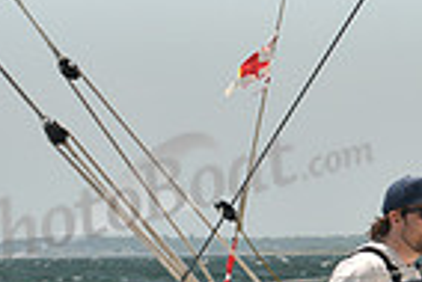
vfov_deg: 4.8
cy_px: 307
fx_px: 3344
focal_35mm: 285
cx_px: 529
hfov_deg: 7.2
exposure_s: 1/640
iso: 250
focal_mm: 70
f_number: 5.6
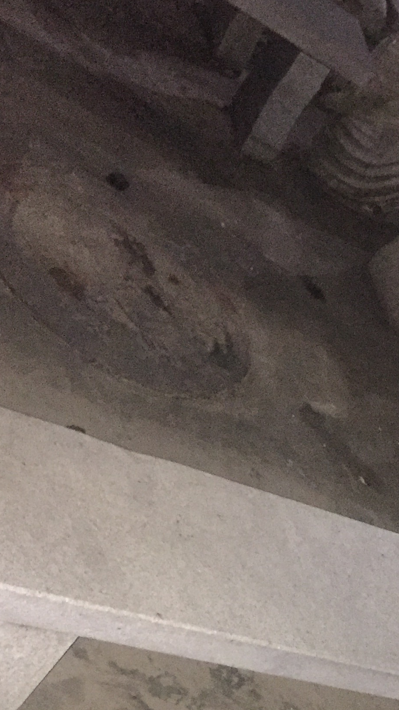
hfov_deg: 18.7
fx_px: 1185
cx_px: 381
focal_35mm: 63
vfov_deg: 31.9
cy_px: 623
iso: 500
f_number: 2.2
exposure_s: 1/17
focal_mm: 4.15
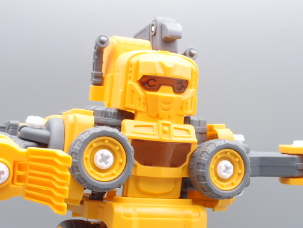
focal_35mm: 73
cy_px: 161
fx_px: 639
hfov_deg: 26.7
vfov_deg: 20.1
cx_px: 150
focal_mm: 9.87
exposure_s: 1/4
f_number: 8
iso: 100
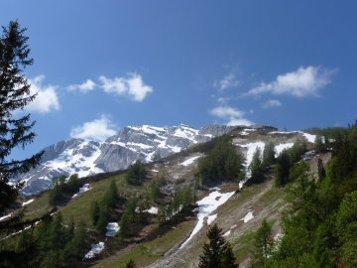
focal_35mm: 41
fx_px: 423
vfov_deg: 35.1
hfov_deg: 45.8
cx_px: 178
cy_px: 134
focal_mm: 7.4
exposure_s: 1/640
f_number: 5
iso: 100
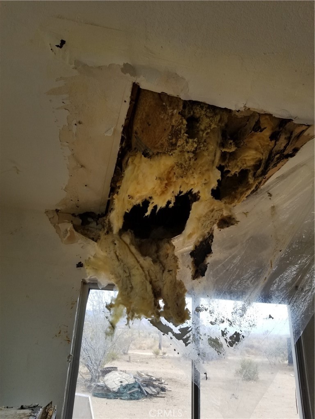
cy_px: 210
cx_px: 158
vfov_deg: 67.3
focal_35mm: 26
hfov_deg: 53.1
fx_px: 315
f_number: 1.7
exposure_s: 1/391
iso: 50
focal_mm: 4.3
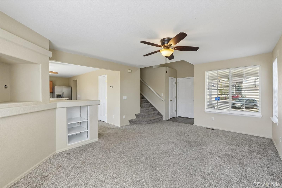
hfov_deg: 100.4
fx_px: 117
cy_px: 94
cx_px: 141
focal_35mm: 15
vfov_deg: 77.3
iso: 640
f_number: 9
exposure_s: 1/100
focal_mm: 10
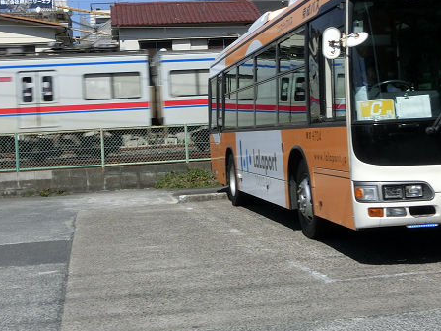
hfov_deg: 30.3
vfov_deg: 22.9
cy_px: 117
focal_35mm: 64
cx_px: 230
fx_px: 815
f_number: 8.8
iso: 80
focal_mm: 5
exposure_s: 1/200
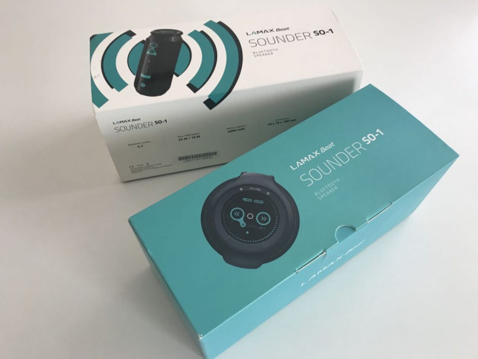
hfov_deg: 63.4
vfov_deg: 49.7
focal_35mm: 28
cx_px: 239
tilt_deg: -58.6
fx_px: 387
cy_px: 180
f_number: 1.8
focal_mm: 3.99
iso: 25
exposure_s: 1/33
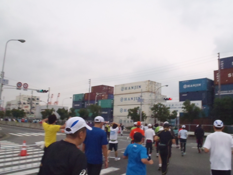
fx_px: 202
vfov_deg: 46.8
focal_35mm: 30
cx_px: 119
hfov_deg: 60.0
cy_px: 92
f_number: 10
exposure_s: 1/125
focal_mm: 5
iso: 800
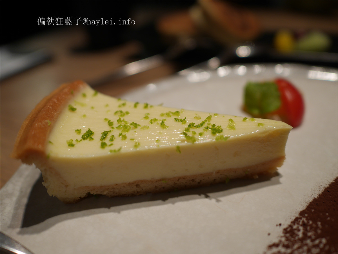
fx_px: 293
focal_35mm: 30
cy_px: 127
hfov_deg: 59.9
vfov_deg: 46.8
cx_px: 169
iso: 200
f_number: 1.8
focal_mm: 15
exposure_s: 1/125
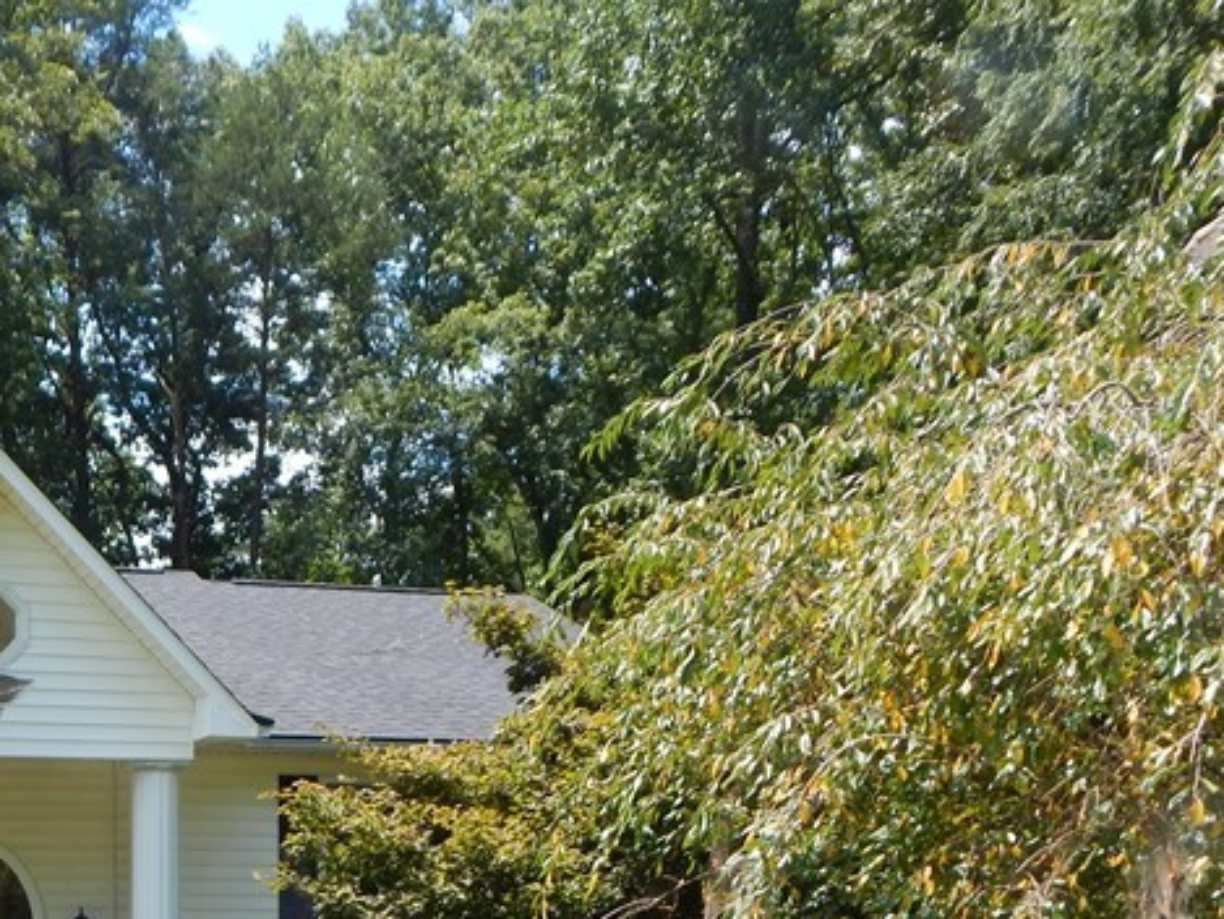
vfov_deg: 28.1
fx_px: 1698
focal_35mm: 48
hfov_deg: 37.5
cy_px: 963
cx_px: 167
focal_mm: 4
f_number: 3
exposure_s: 1/800
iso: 125
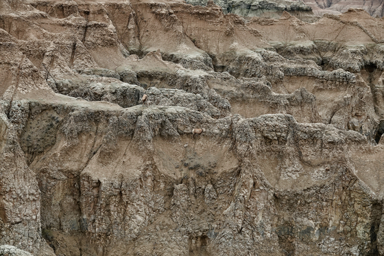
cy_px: 128
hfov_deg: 18.4
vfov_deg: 12.3
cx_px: 192
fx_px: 1184
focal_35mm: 111
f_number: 4
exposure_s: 1/400
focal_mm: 40.73
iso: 64
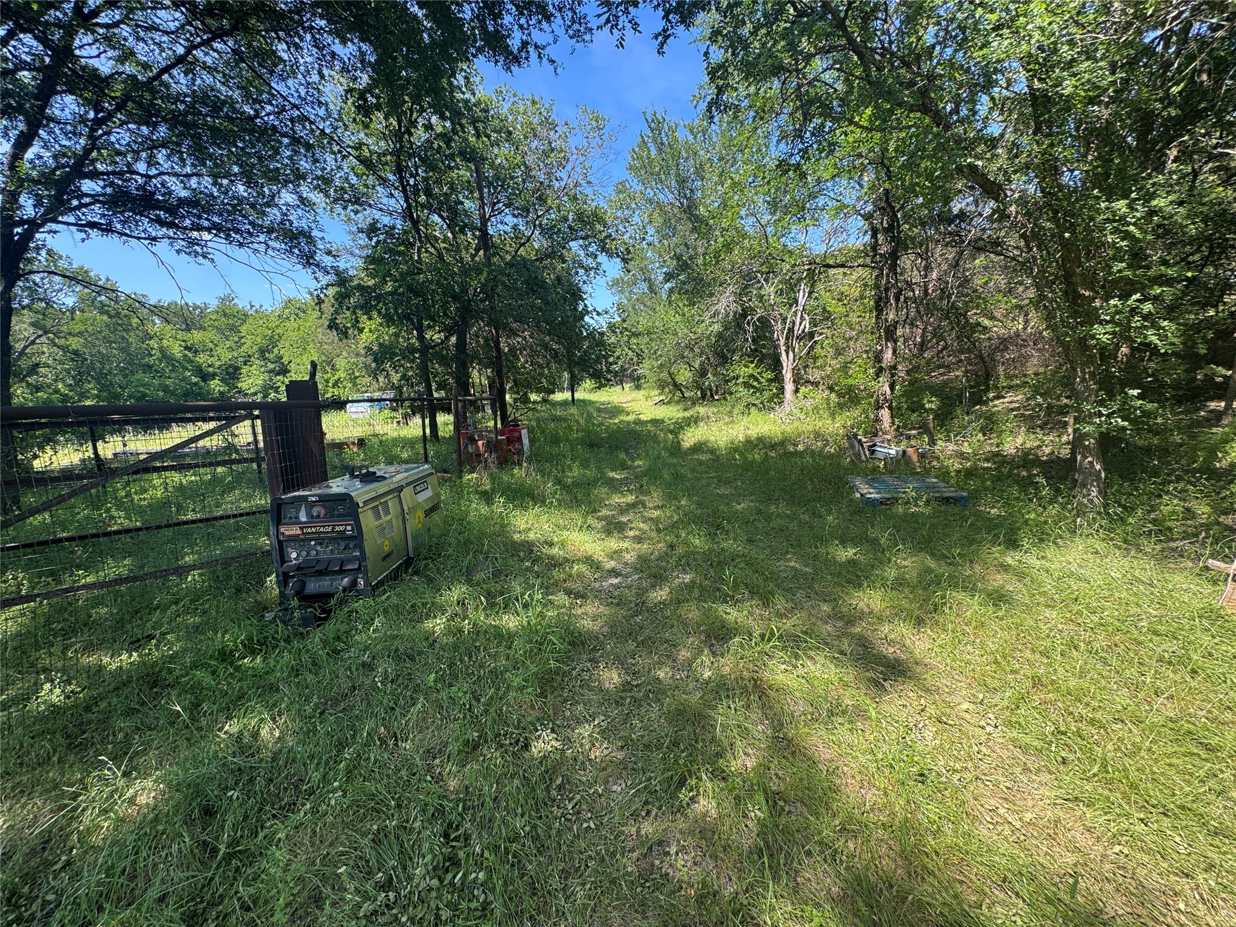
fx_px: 500
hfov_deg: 102.1
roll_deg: -0.7
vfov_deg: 85.7
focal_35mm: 14
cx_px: 618
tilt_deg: -9.0
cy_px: 464
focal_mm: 2.22
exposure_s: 1/202
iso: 40
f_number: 2.2
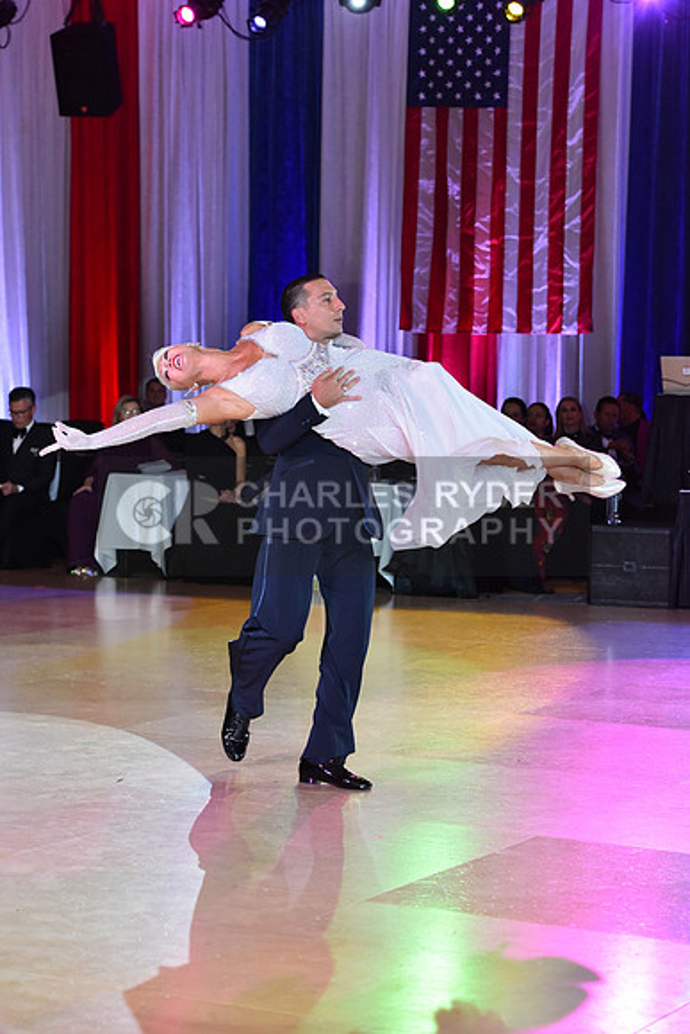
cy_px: 517
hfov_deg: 14.0
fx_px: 2816
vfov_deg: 20.8
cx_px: 345
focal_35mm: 98
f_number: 5
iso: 2500
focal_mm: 98
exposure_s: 1/400
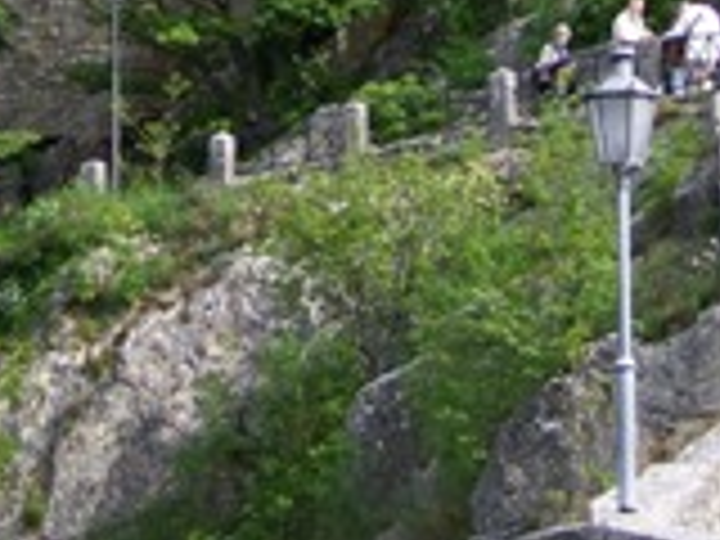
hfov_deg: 13.0
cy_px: -176
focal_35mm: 152
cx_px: 292
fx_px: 3162
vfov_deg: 9.6
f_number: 2.8
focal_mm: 6.3
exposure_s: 1/400
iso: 64
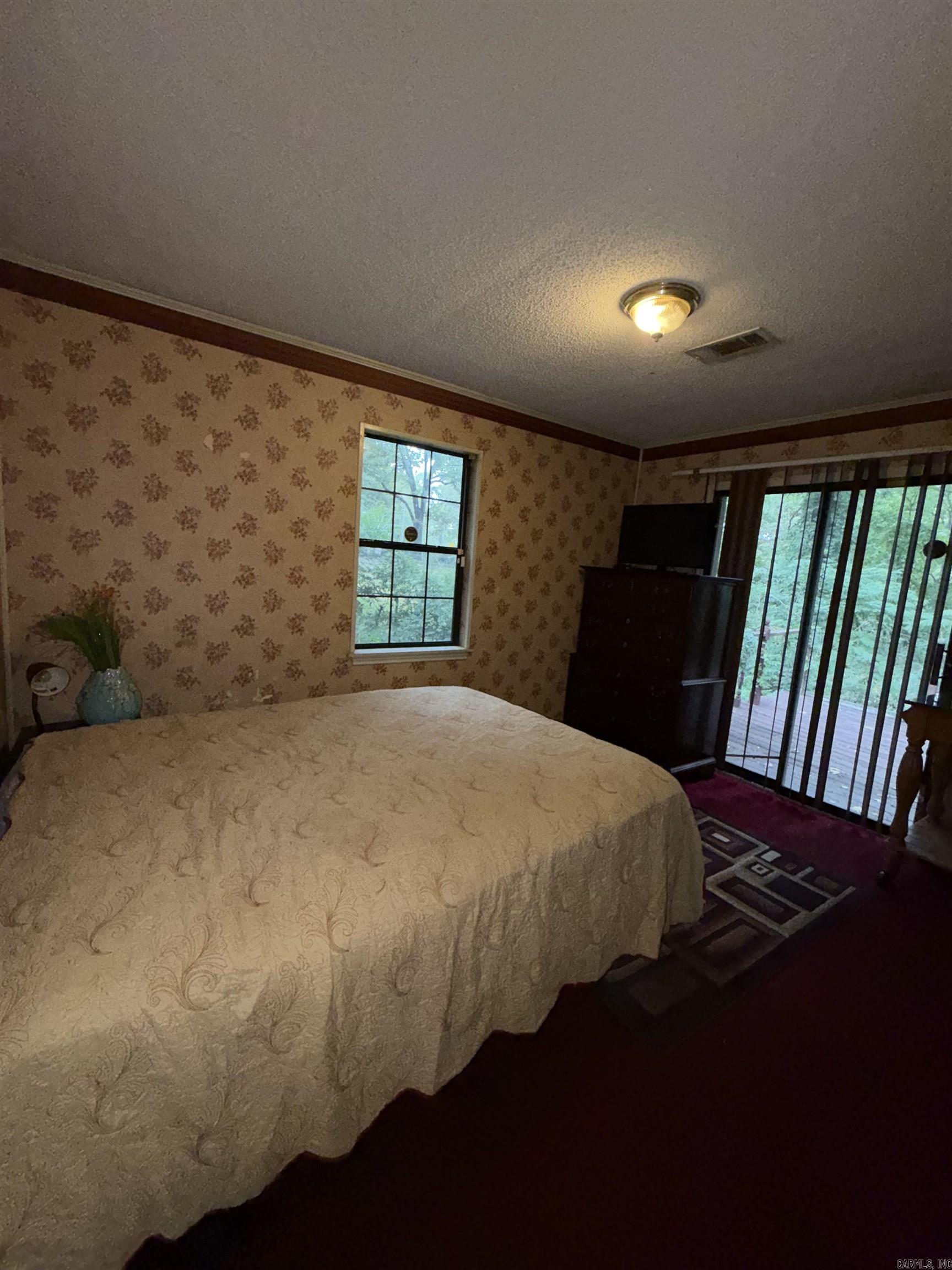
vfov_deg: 102.1
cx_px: 476
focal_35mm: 14
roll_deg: -3.9
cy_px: 635
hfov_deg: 85.7
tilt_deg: -7.4
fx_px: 513
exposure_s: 1/60
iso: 200
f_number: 2.2
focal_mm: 2.22
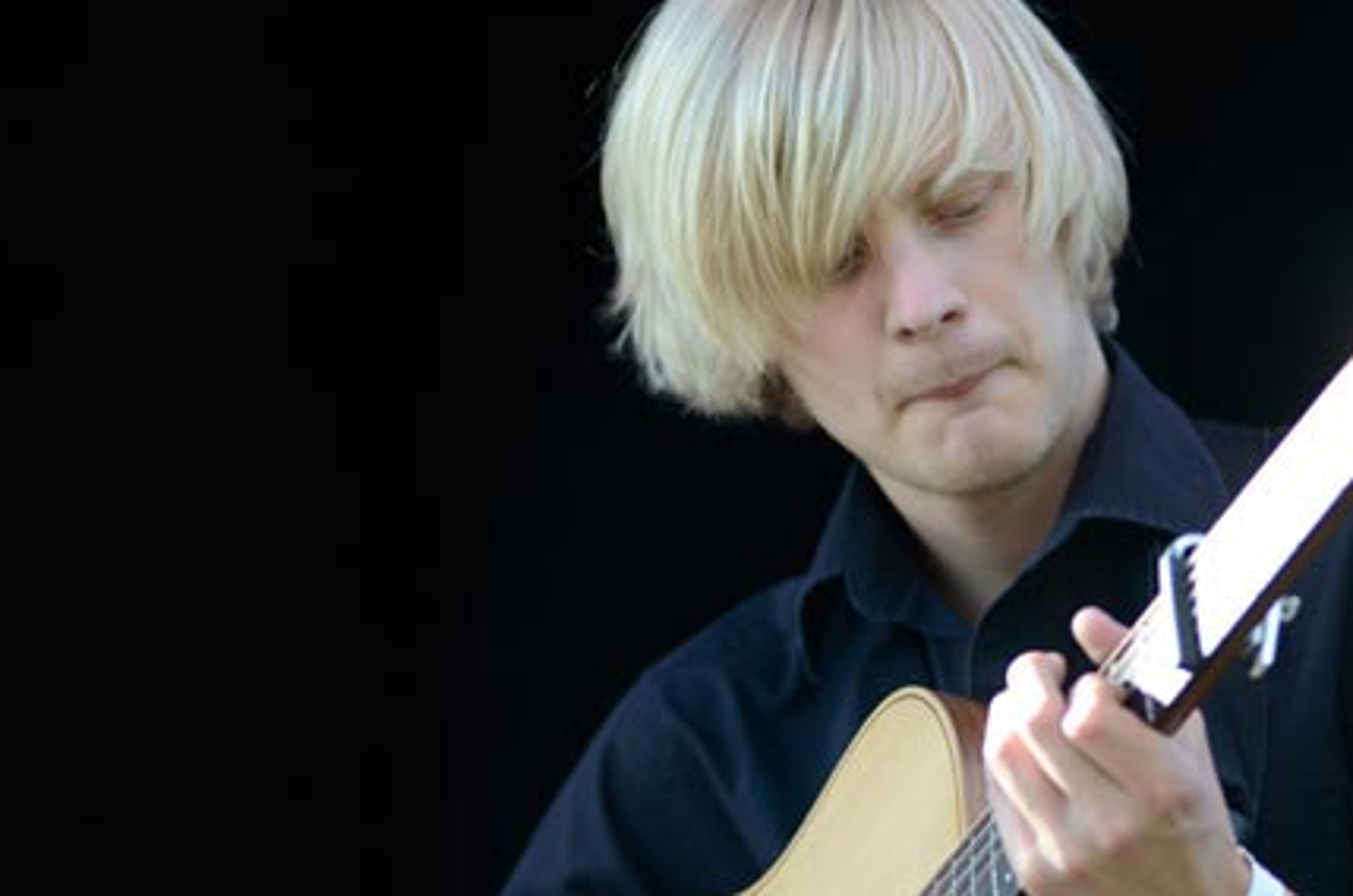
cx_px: 571
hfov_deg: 9.4
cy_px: 513
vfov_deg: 6.3
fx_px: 8197
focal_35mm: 219
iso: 800
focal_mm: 125
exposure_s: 1/1250
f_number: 2.8
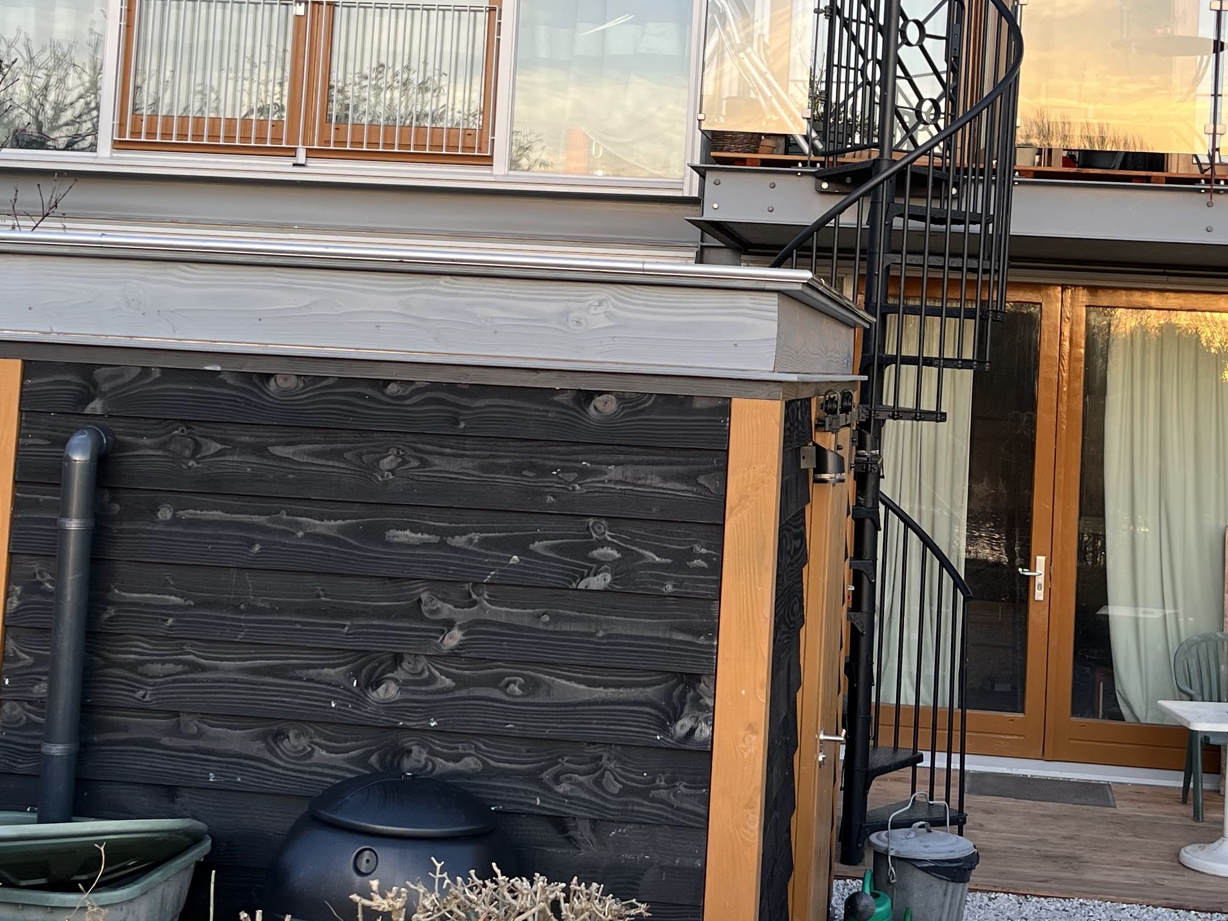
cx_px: 745
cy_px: 244
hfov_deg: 34.8
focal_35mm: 55
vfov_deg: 26.3
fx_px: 1951
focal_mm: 5.1
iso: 32
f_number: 1.6
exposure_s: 1/122
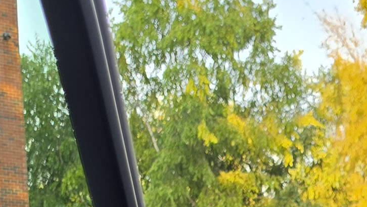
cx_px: 433
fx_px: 1343
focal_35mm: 138
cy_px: 646
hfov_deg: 15.1
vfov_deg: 7.6
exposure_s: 1/359
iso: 20
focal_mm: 6.5
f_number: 1.4
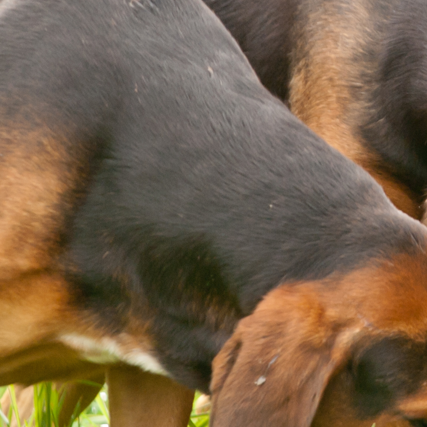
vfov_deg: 1.4
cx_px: 507
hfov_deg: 1.4
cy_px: -42
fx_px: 17933
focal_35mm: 1285
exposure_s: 1/200
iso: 200
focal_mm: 169
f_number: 4
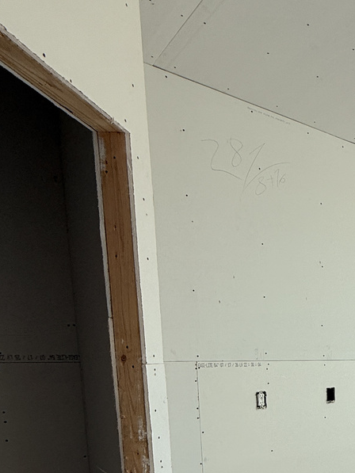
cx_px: 396
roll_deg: -0.3
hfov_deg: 34.1
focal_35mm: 36
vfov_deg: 46.4
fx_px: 492
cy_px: 425
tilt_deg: -6.5
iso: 50
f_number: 2.2
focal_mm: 2.22
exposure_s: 1/281
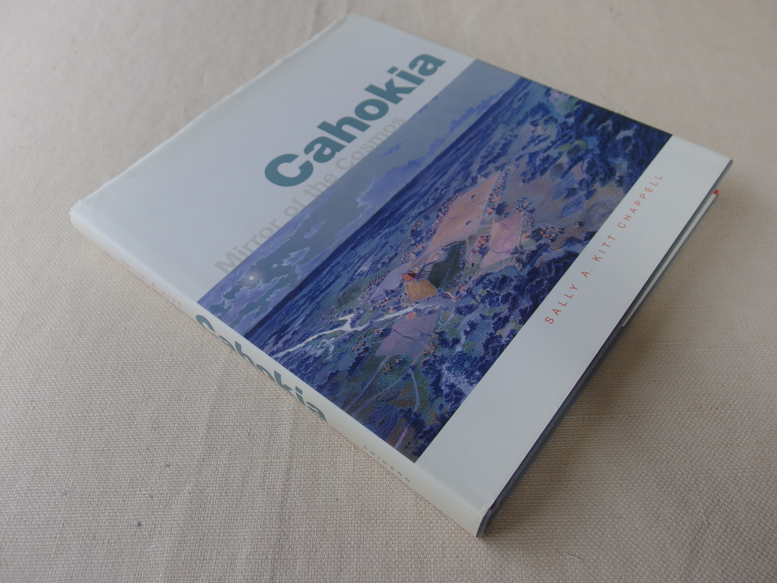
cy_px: 292
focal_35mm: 28
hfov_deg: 63.4
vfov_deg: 49.7
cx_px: 388
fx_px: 628
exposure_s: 1/60
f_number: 2.2
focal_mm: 6
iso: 100
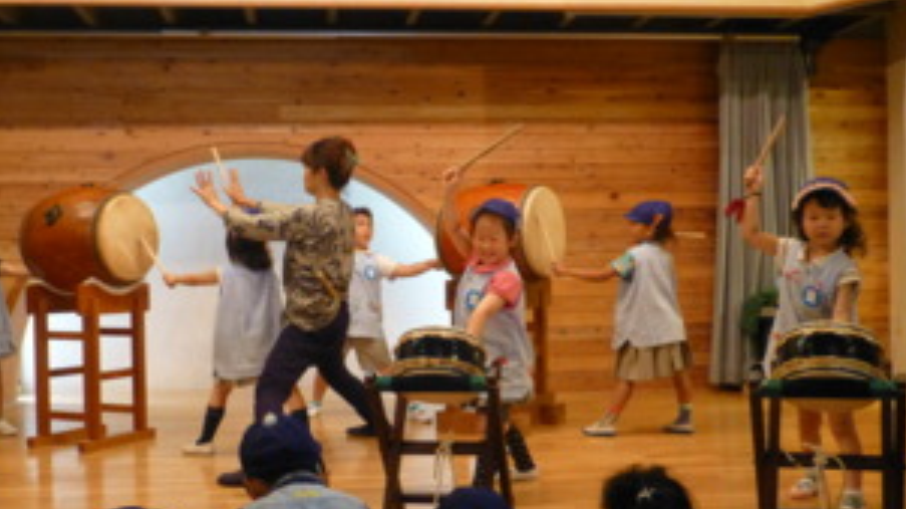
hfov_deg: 47.4
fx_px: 1033
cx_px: 427
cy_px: 289
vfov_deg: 27.6
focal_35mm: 43
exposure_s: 1/50
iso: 800
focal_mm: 6.1
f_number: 3.7
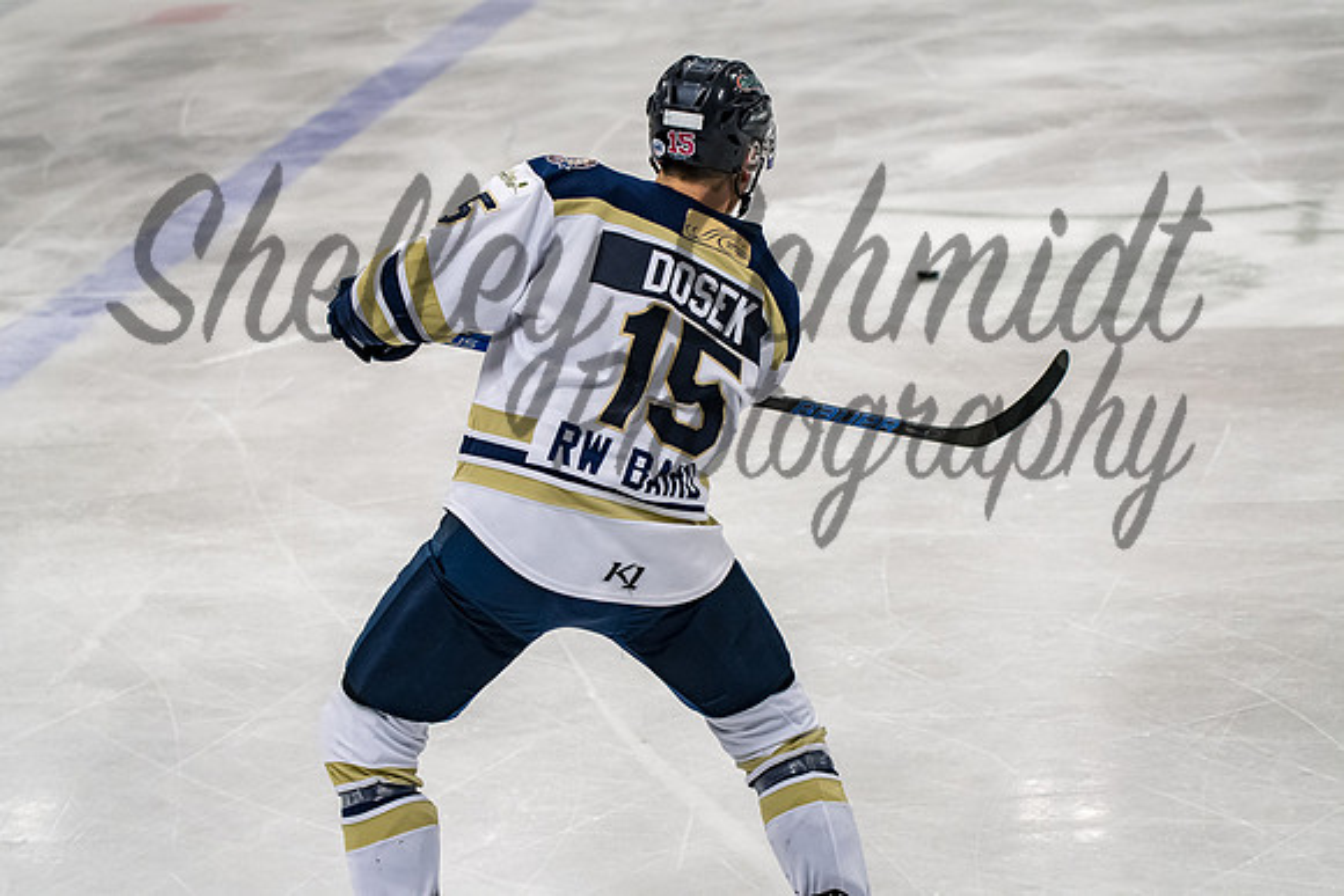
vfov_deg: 13.0
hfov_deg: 19.5
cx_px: 672
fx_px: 3921
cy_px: 448
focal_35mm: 105
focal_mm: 70
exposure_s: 1/800
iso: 1600
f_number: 3.2
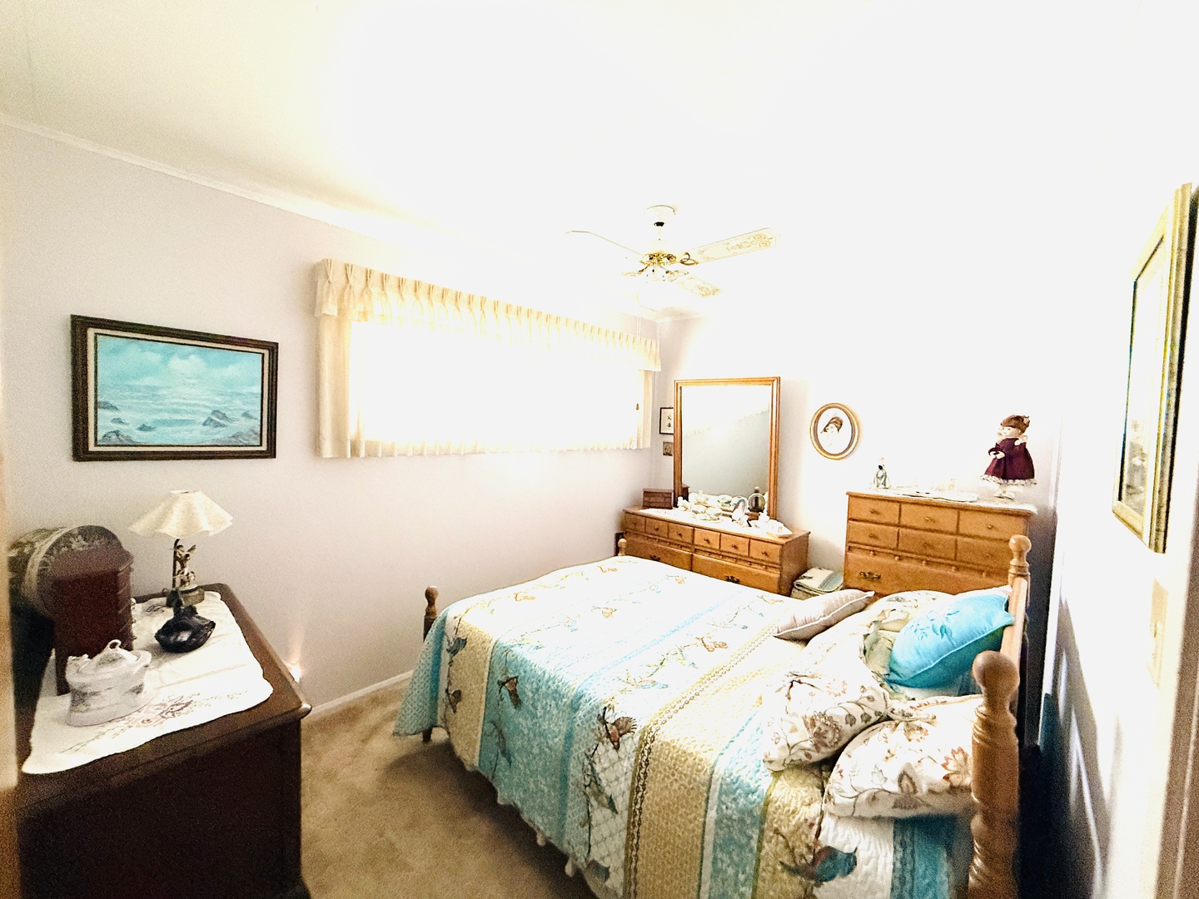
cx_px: 600
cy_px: 450
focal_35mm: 14
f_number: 2.2
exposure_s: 1/60
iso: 400
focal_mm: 2.22
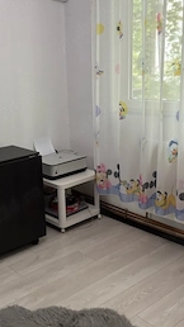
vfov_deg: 46.2
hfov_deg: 26.4
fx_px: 382
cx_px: 25
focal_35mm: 44
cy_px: 133
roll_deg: +2.1
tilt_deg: -10.5
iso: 200
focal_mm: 5.96
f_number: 1.6
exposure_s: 1/50
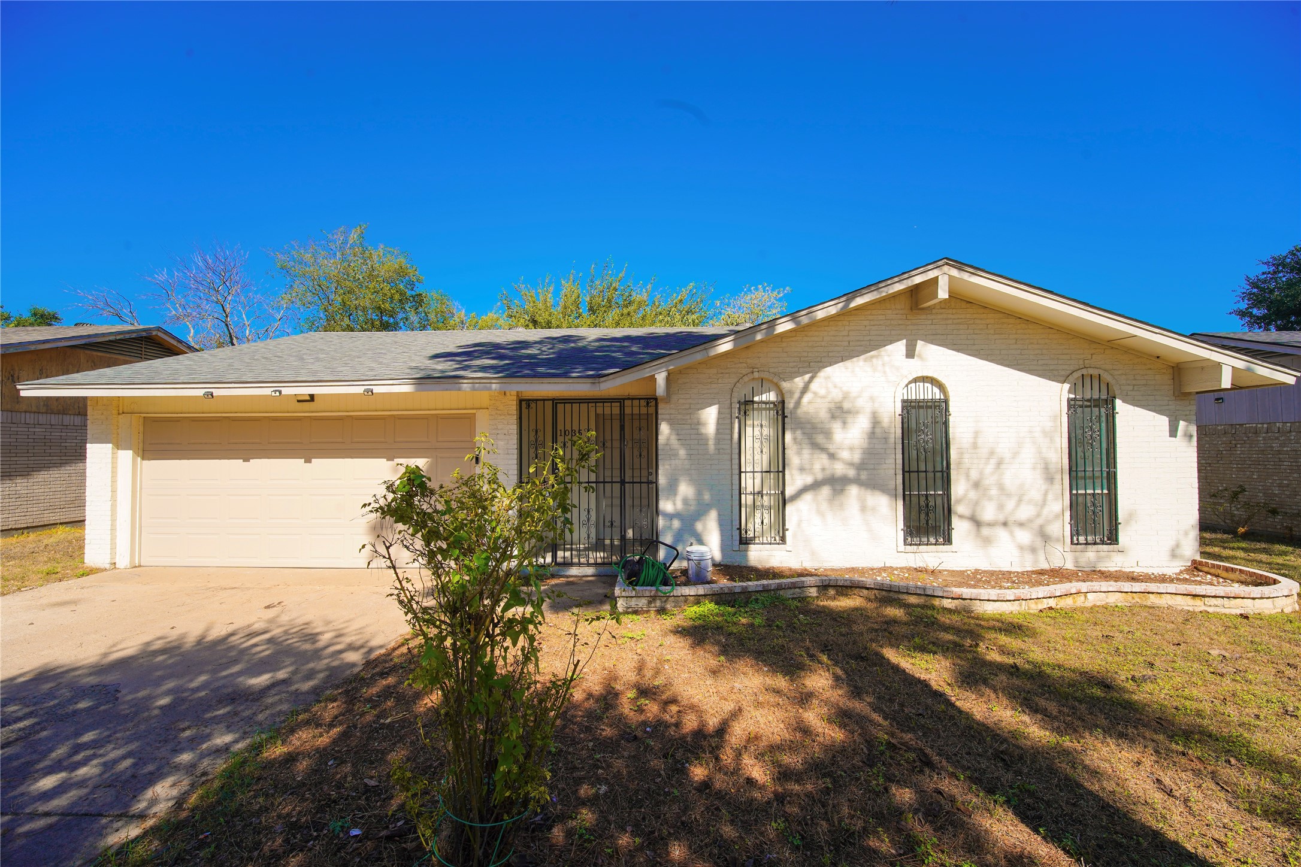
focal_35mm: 14
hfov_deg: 104.3
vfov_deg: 81.2
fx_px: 506
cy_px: 434
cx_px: 650
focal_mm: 14
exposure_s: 1/125
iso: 100
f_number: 9
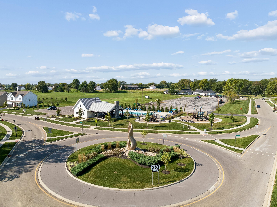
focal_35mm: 24
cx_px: 138
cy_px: 104
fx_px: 192
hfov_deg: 71.6
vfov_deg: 56.8
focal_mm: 12.3
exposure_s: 1/160
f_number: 2.8
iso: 100
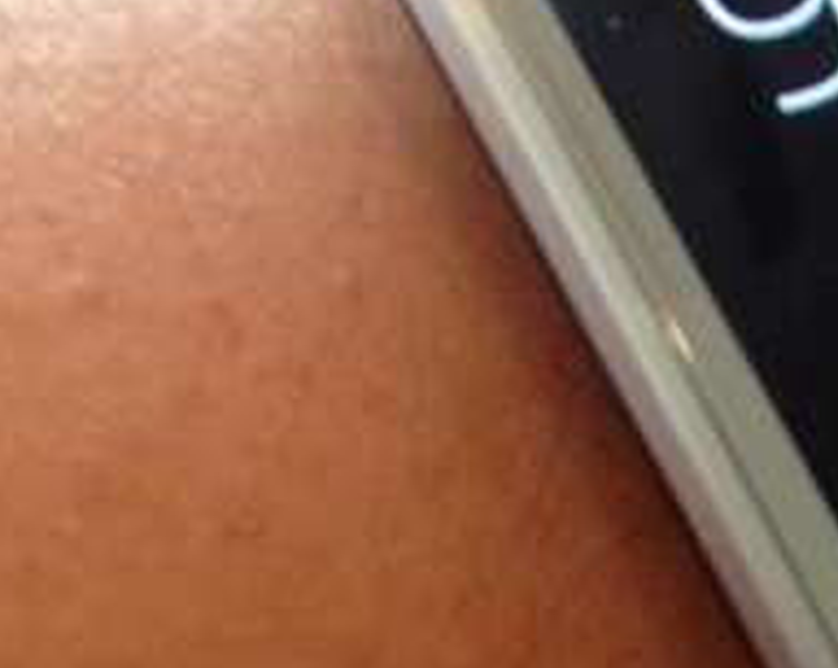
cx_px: 999
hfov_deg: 21.2
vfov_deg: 18.1
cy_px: 133
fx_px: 2080
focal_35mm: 84
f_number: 2.4
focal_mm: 4.13
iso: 125
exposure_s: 1/20
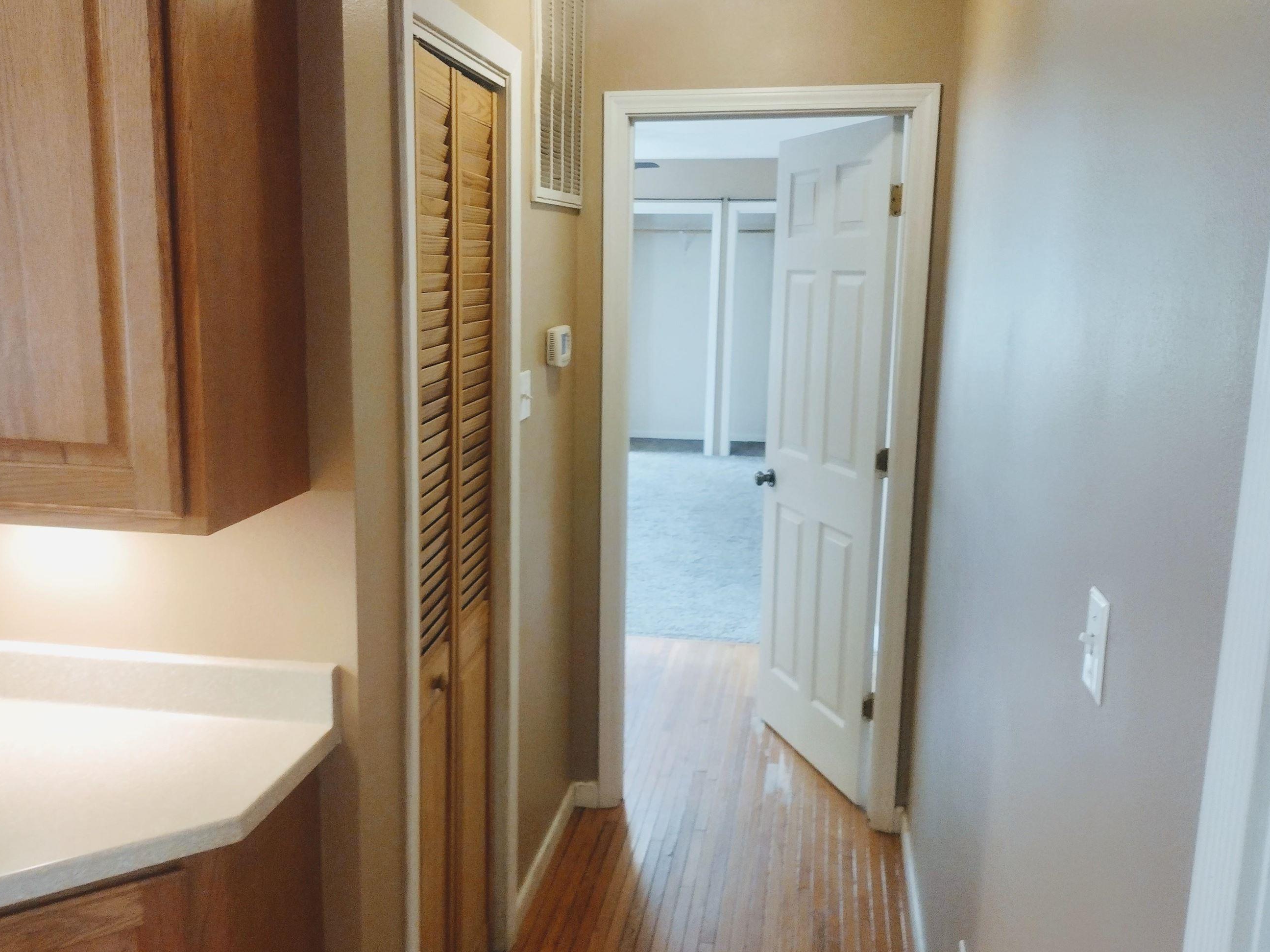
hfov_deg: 56.8
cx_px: 640
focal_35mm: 32
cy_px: 462
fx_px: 1174
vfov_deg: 44.2
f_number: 1.7
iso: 202
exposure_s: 1/60
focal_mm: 4.71
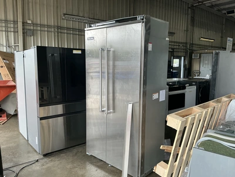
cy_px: 88
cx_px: 118
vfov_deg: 49.7
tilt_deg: -3.9
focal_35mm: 28
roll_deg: -1.3
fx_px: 190
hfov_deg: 63.4
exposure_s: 1/120
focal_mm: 3
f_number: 1.8
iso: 50
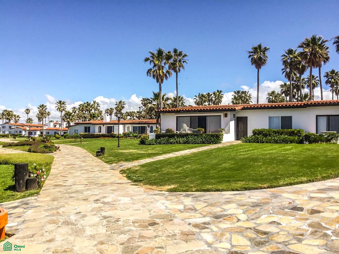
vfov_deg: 45.4
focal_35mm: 31
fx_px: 304
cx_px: 170
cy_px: 127
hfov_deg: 58.4
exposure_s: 1/1500
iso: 25
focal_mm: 3.3
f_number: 2.4
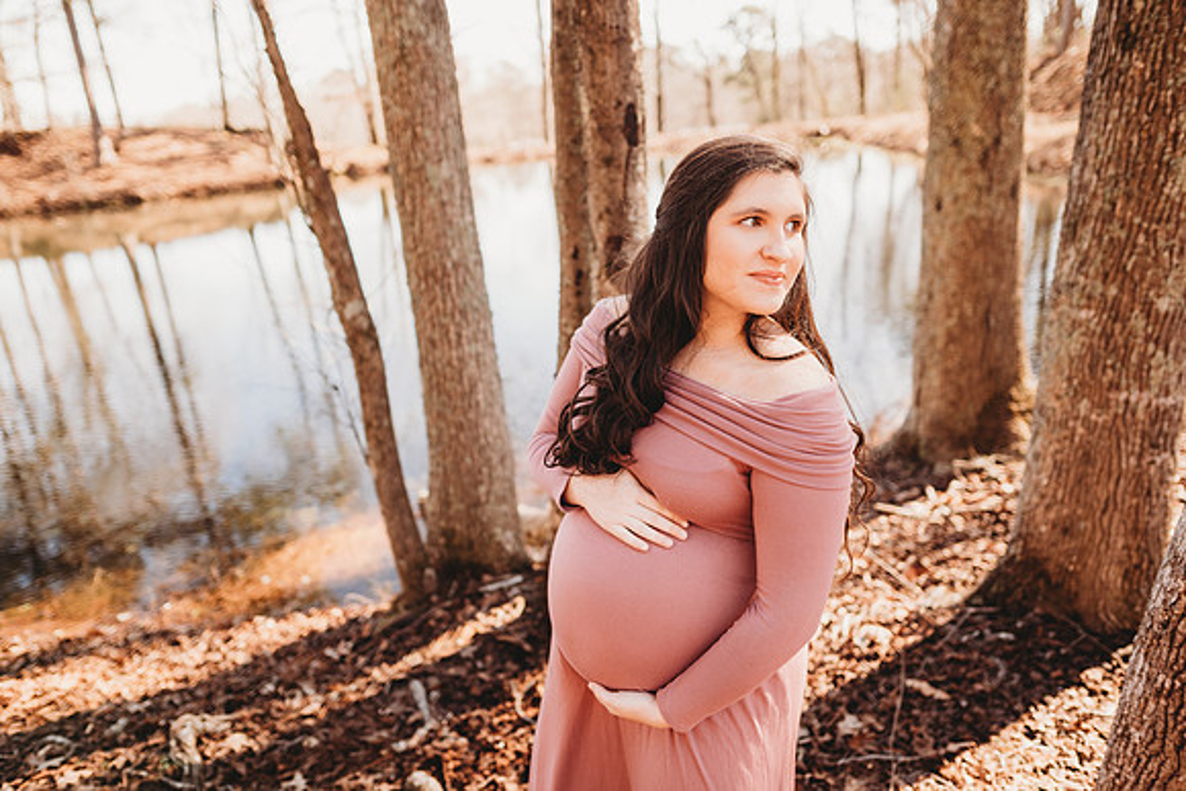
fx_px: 791
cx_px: 593
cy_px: 396
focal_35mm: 24
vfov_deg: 53.2
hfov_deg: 73.7
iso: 100
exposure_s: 1/250
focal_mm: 24
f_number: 2.2
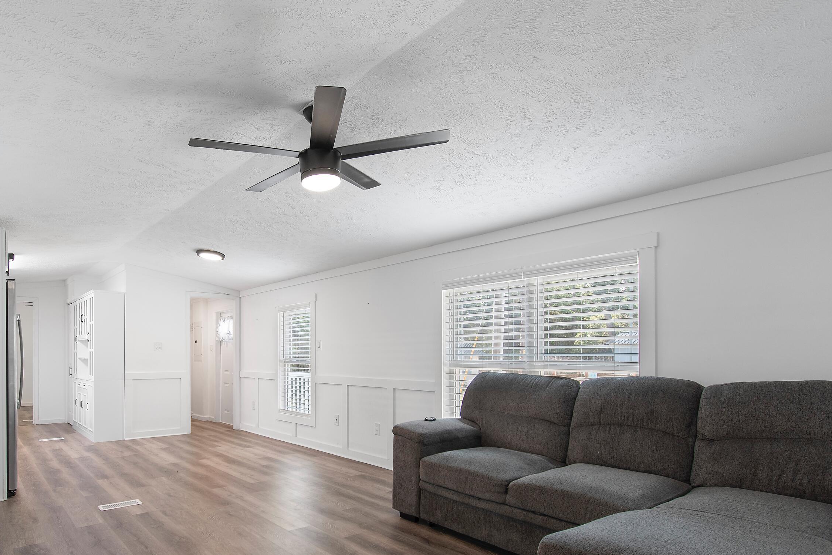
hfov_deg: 82.8
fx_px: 462
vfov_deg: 60.8
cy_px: 360
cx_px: 327
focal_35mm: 20
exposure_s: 1/13
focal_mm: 10
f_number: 4.5
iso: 100
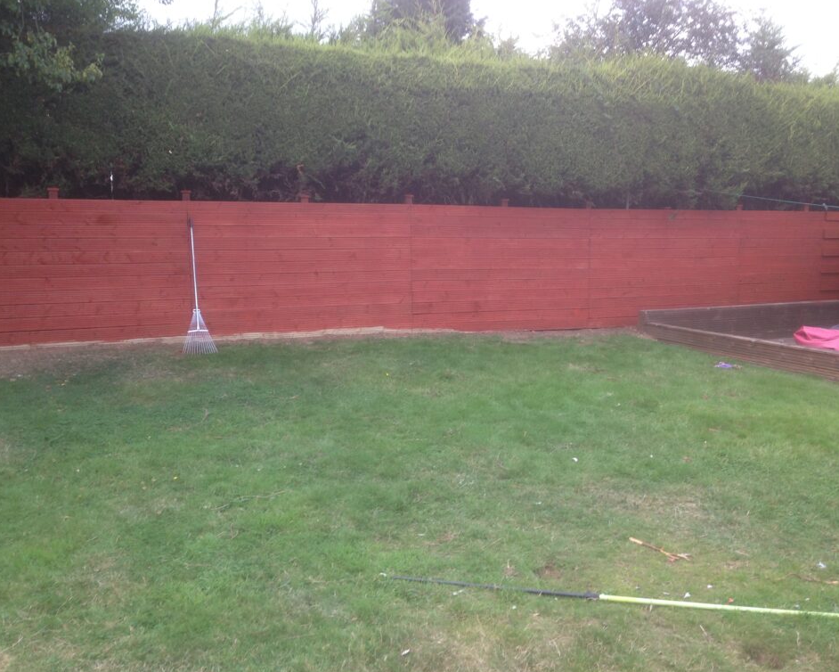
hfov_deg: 51.5
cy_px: 339
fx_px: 869
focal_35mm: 35
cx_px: 422
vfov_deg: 42.2
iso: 50
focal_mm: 4.12
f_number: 2.4
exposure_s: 1/121
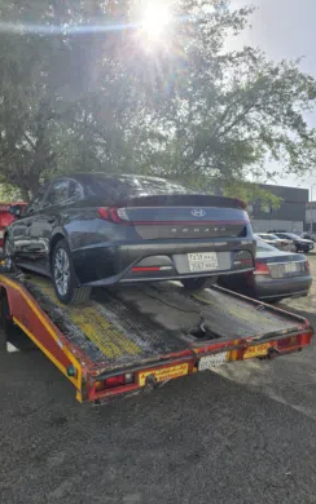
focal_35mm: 25
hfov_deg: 49.1
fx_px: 344
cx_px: 135
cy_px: 247
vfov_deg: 72.5
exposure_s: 1/1027
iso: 12
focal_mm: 6.3
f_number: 1.7
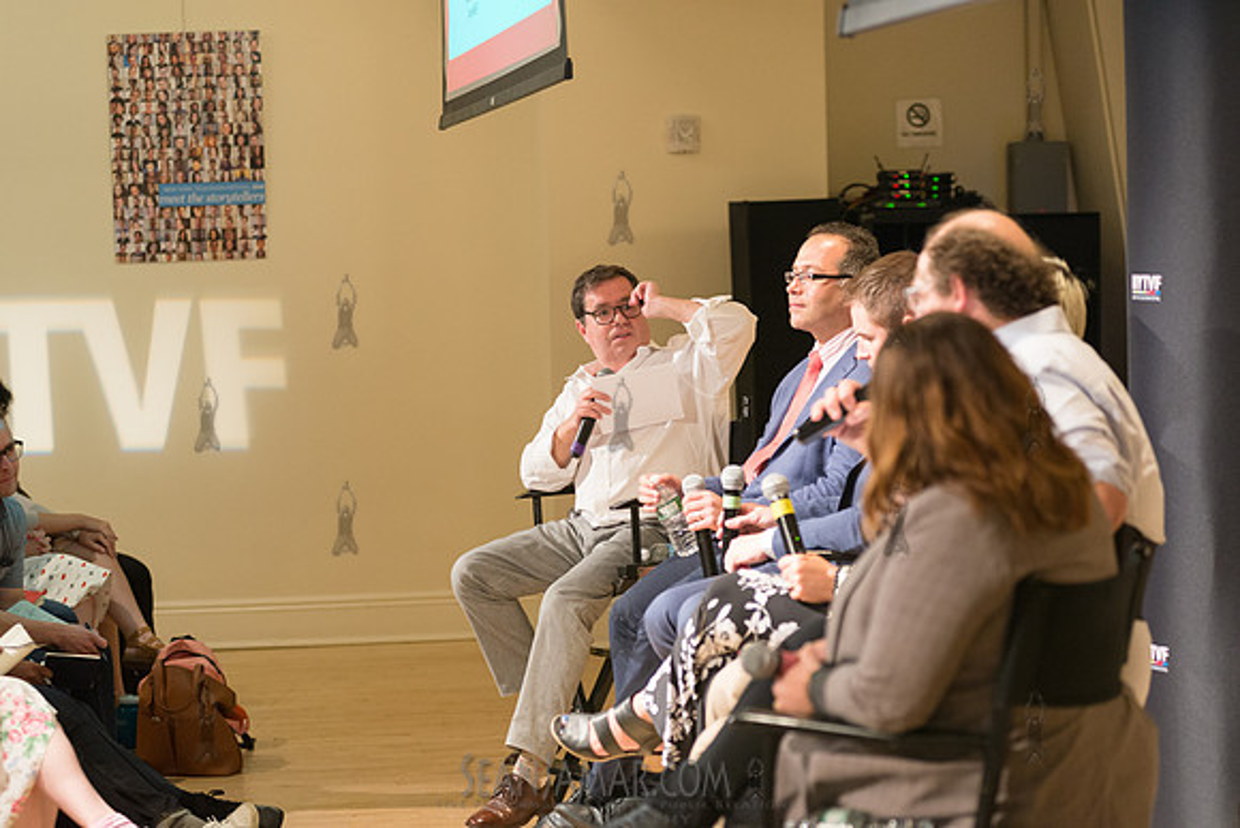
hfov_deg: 22.1
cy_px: 414
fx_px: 3169
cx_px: 620
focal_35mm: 92
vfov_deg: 14.9
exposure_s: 1/100
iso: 2500
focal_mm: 92
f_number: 4
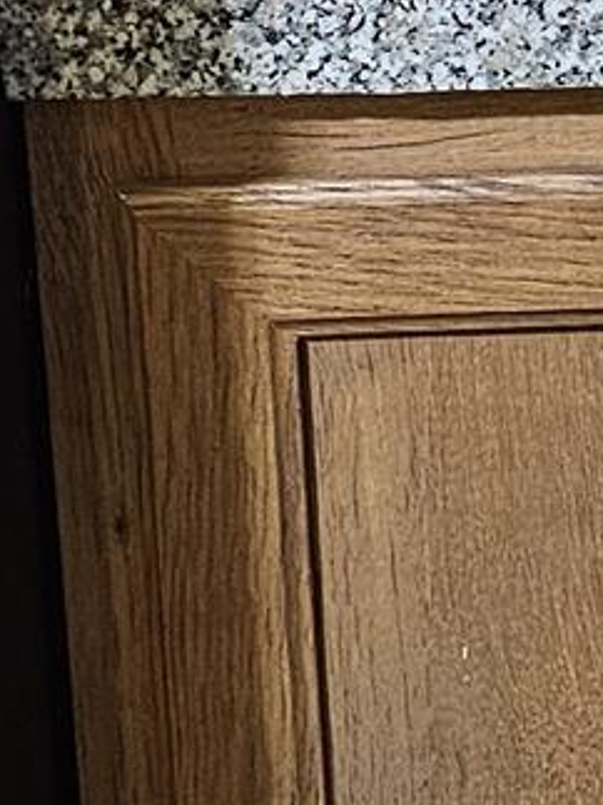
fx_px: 3812
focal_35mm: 164
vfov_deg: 11.4
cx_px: 1709
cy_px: -528
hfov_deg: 8.0
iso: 500
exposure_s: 1/24
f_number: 1.7
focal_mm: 6.3
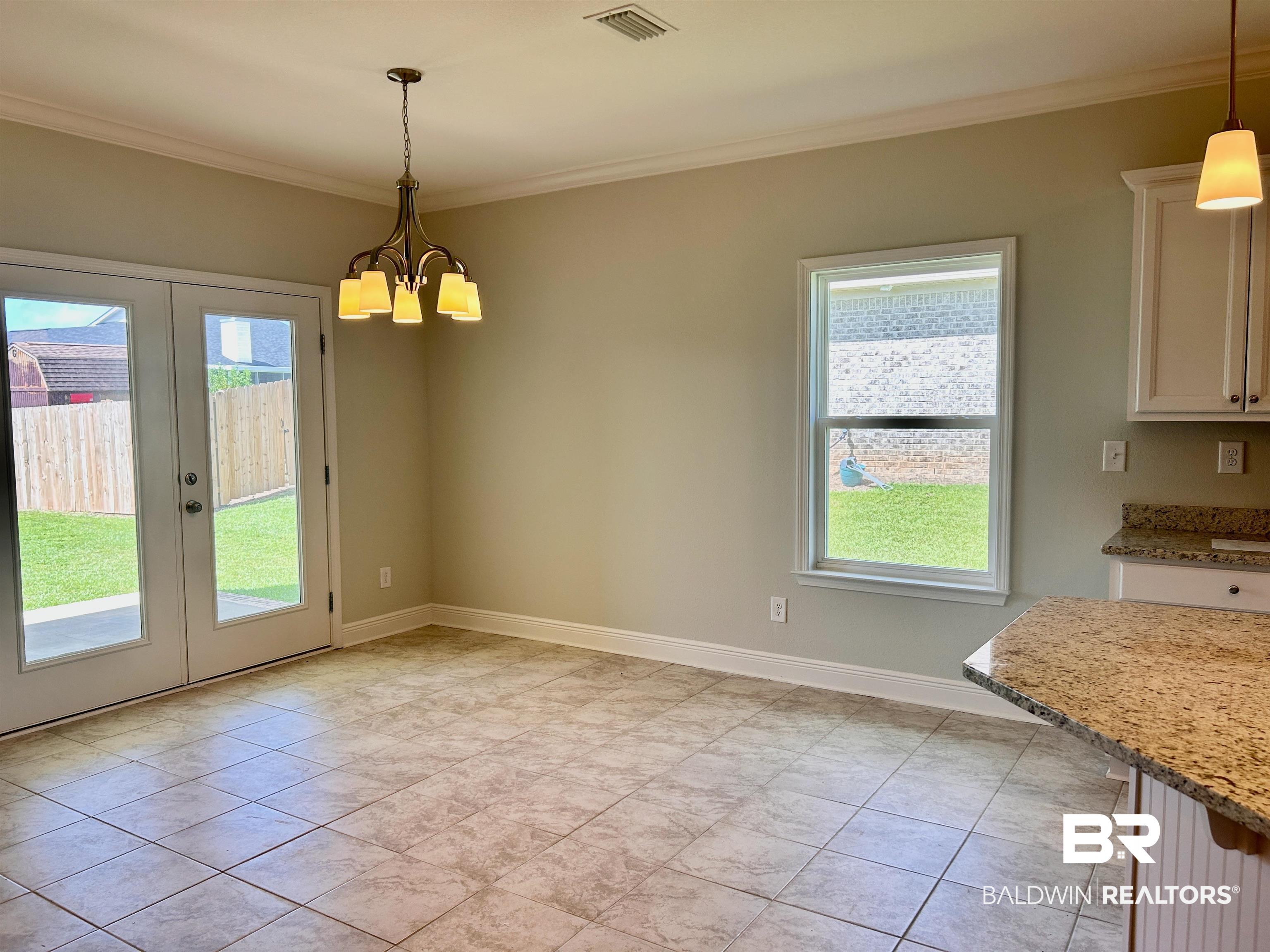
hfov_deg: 67.3
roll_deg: +0.8
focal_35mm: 26
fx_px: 954
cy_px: 476
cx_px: 635
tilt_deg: -4.4
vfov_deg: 53.1
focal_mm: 5.7
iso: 40
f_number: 1.5
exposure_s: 1/257
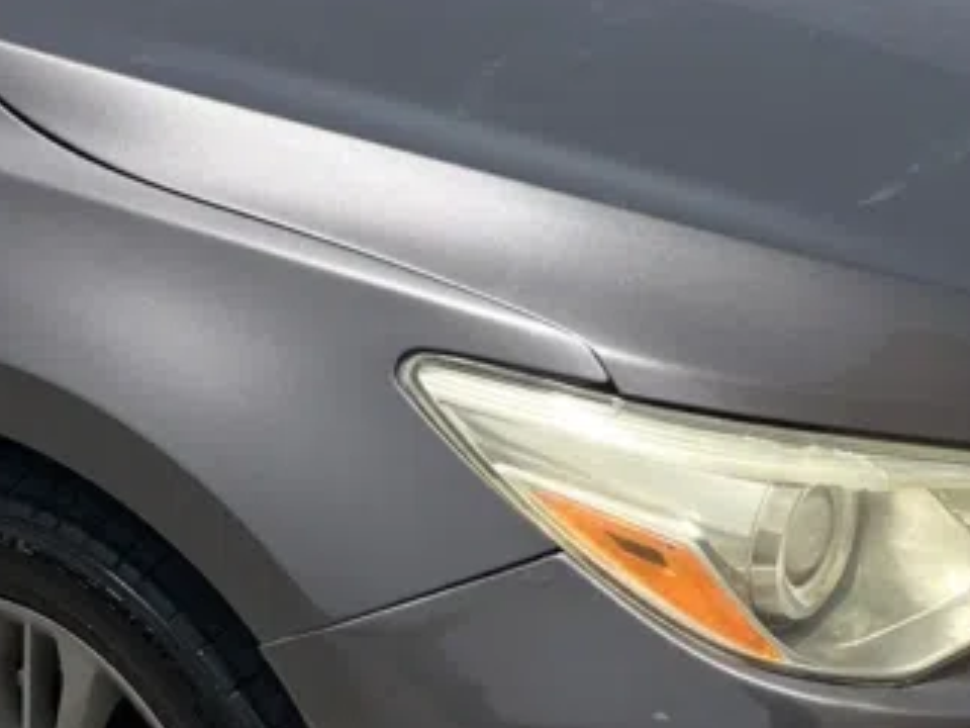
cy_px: 322
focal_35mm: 52
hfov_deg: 36.4
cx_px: 664
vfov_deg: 28.0
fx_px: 1457
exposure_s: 1/5319
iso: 50
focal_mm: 5.7
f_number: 1.5
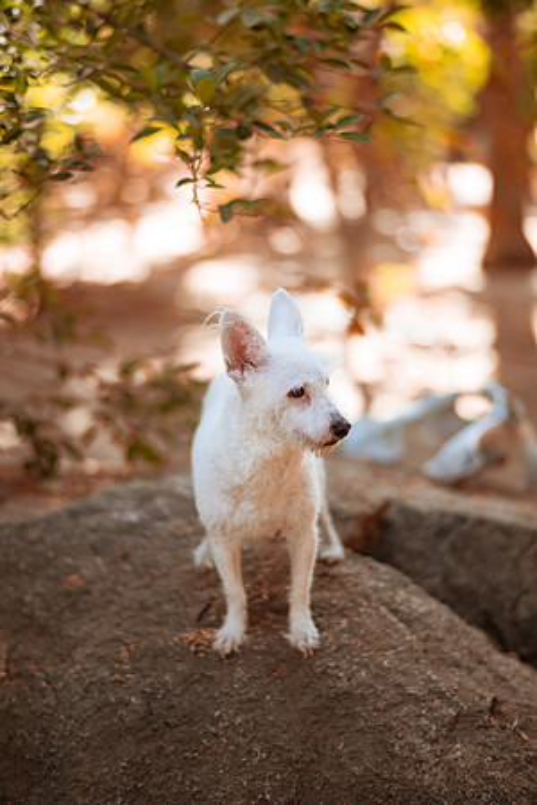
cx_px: 268
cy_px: 402
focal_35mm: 58
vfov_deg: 34.5
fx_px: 1298
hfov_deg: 23.4
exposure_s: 1/500
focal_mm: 58
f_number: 1.4
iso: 125
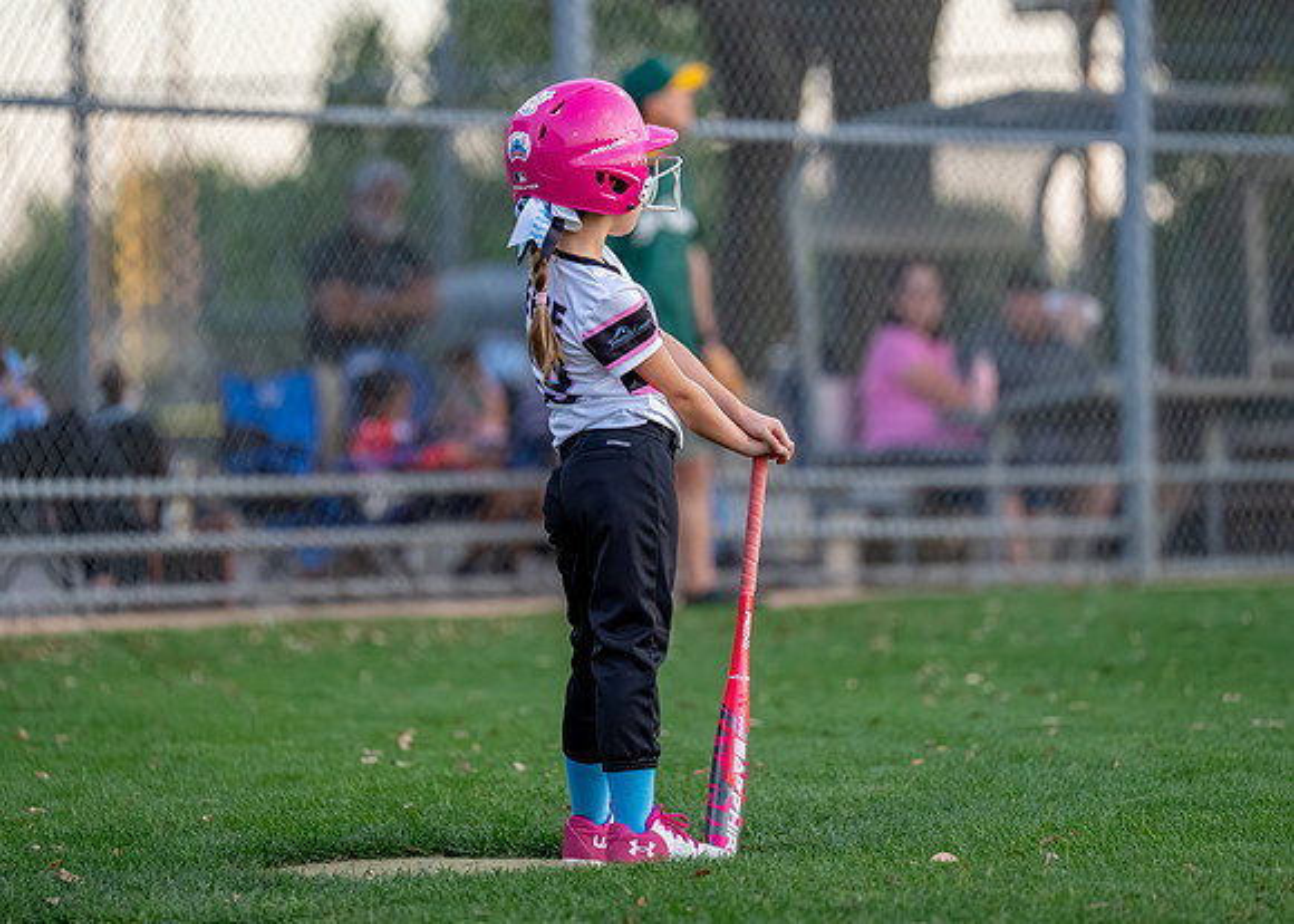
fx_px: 9150
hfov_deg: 8.1
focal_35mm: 249
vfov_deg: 5.8
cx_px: 615
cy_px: 413
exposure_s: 1/2000
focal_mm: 200
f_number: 2.8
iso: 1600
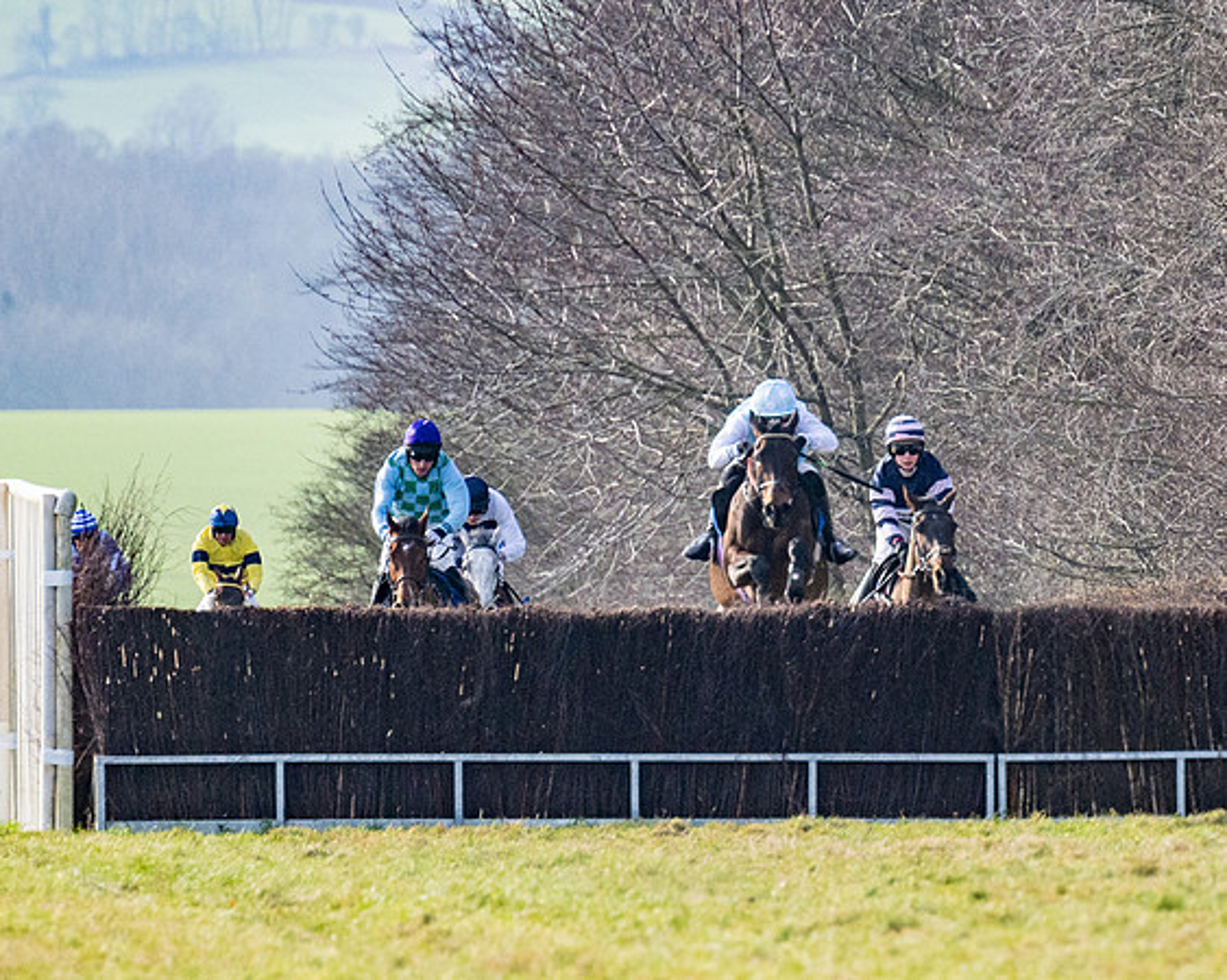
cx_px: 1102
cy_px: 307
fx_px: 28635
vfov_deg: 2.0
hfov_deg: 2.5
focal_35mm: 789
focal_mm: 260
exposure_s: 1/2500
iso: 400
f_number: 4
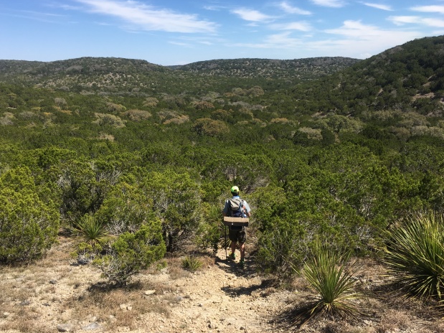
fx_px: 385
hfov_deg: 60.0
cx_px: 218
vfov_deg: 46.8
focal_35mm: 30
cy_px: 163
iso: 25
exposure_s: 1/1508
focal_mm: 4.15
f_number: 2.2
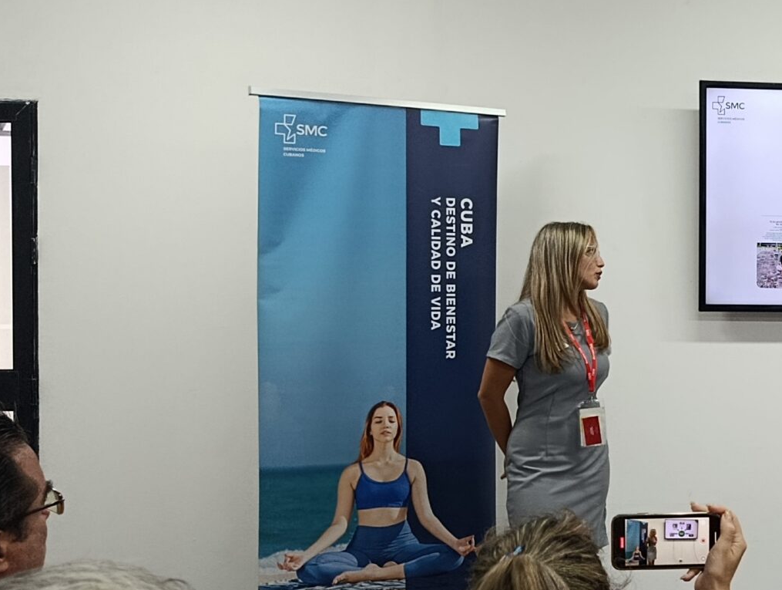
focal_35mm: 58
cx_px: 847
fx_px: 1313
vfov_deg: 25.3
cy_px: 321
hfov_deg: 30.0
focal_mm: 6.11
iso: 959
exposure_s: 1/100
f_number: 1.65
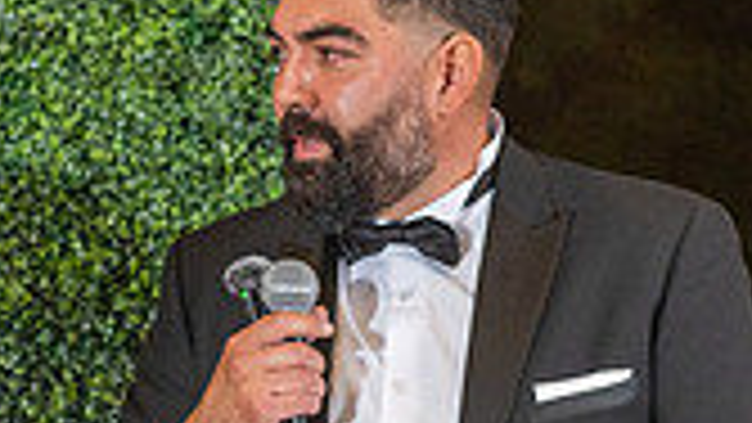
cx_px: 36
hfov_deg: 6.8
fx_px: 6282
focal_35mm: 315
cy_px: 722
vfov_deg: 3.8
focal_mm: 70
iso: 800
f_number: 3.5
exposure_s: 1/160
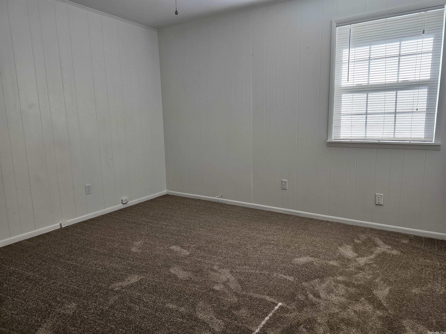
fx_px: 296
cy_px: 167
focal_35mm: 23
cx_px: 223
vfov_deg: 58.9
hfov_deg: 73.9
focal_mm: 6.3
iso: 200
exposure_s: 1/180
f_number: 1.7
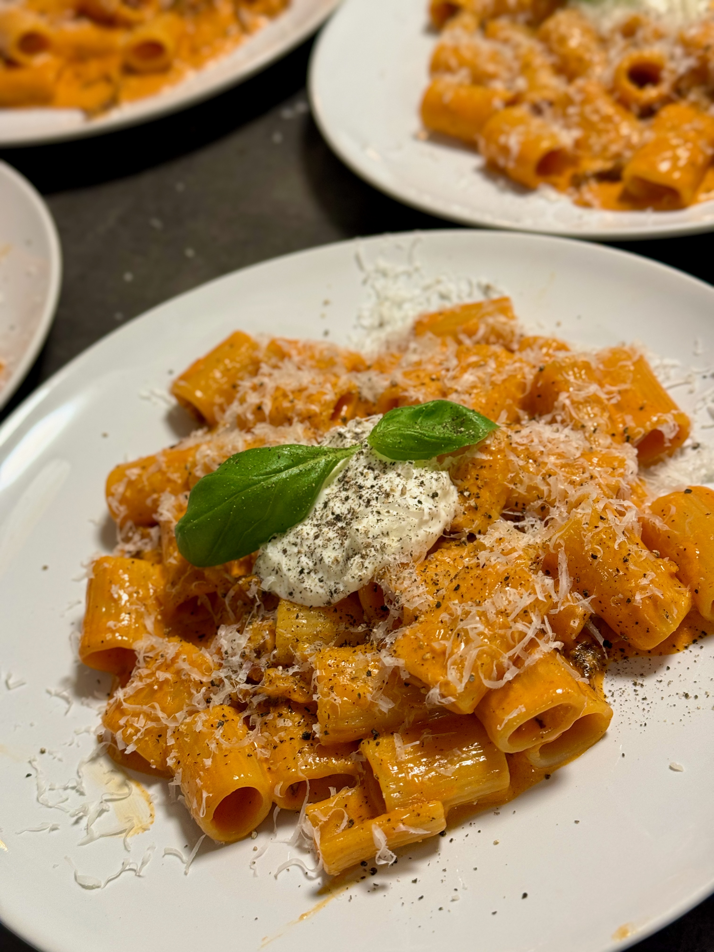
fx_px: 1320
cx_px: 357
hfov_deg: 30.3
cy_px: 476
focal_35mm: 48
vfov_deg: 39.7
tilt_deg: -44.9
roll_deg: +15.7
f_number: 1.78
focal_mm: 6.76
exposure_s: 1/50
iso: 125
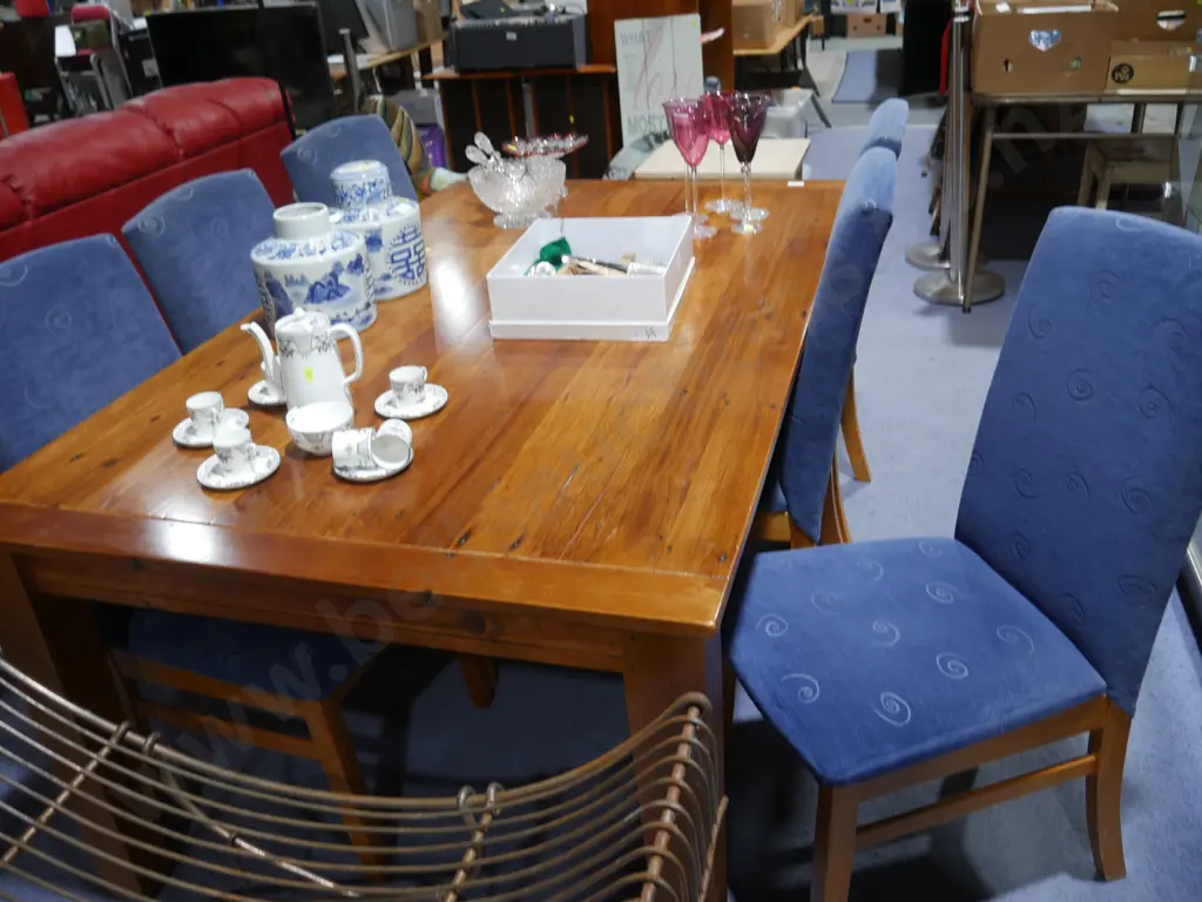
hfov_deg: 63.4
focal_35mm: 28
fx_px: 972
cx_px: 601
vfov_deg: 49.7
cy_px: 451
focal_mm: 14
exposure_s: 1/60
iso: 400
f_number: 3.5
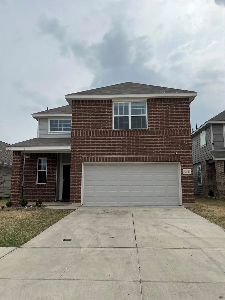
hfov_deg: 53.1
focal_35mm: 26
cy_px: 150
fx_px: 225
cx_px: 112
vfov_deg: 67.3
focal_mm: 5.7
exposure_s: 1/8696
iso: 50
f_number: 1.5
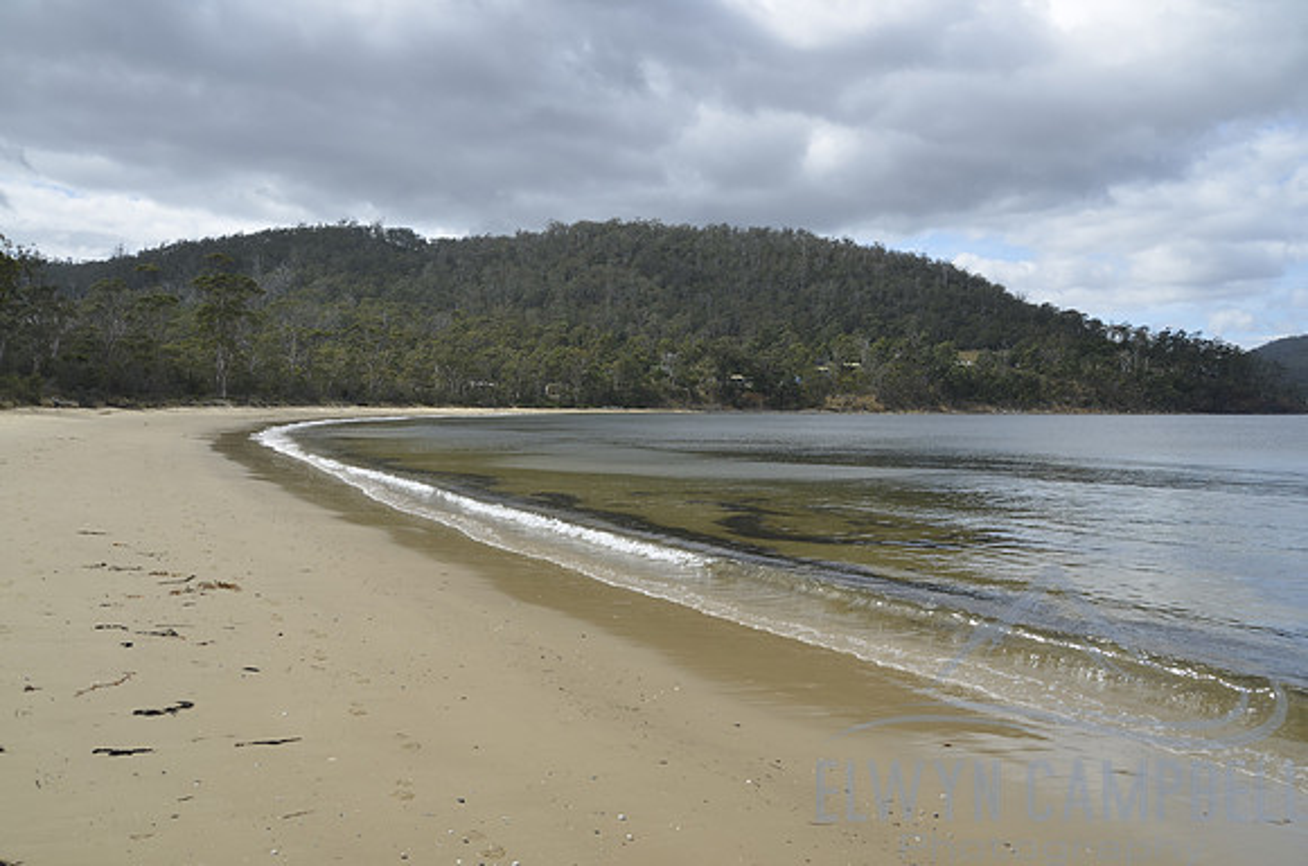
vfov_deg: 47.7
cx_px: 654
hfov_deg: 67.5
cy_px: 433
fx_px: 979
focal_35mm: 27
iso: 110
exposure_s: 1/250
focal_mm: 18
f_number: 8
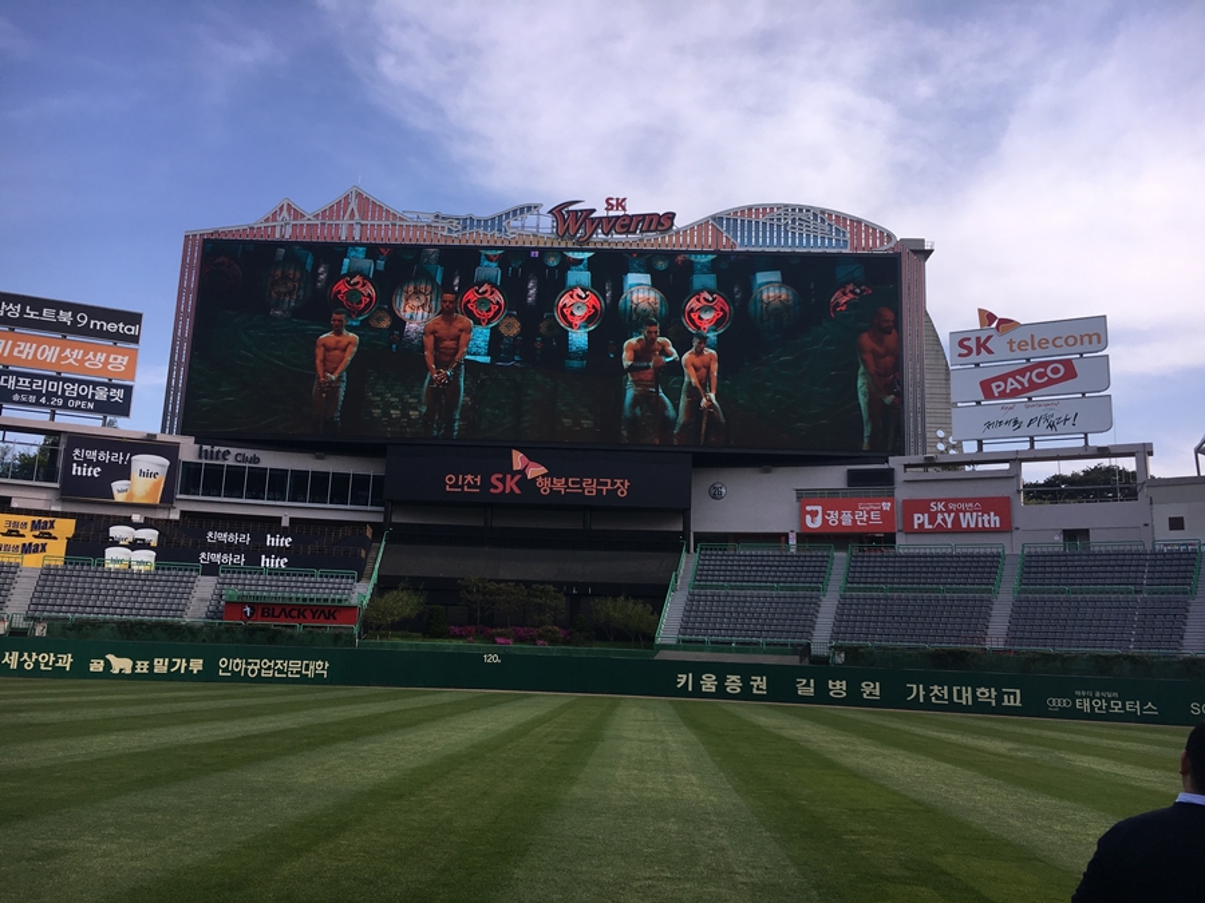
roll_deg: -2.6
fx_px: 1010
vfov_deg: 48.2
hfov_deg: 61.7
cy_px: 452
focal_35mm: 29
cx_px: 602
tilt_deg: +11.2
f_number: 2.2
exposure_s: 1/1183
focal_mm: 4.15
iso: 25
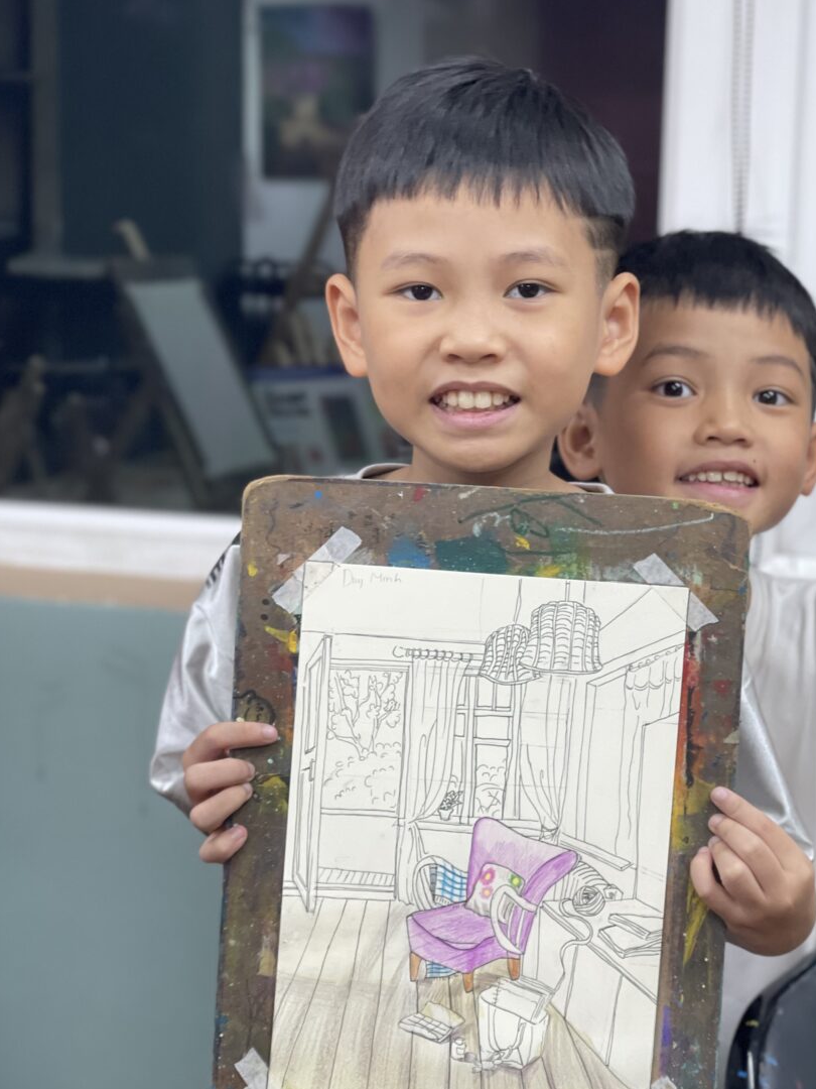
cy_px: 607
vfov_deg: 24.7
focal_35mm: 79
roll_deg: -1.8
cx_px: 494
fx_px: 2483
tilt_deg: -9.2
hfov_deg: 18.6
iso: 125
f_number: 2.2
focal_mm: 7.5
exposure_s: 1/100
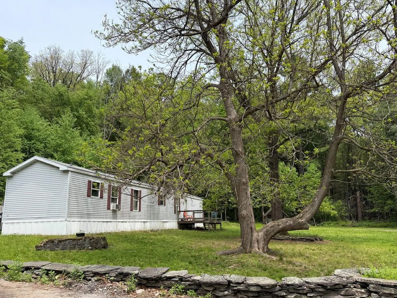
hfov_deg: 67.3
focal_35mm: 26
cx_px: 193
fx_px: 298
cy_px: 158
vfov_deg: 53.0
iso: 100
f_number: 1.78
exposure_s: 1/2703
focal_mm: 6.76
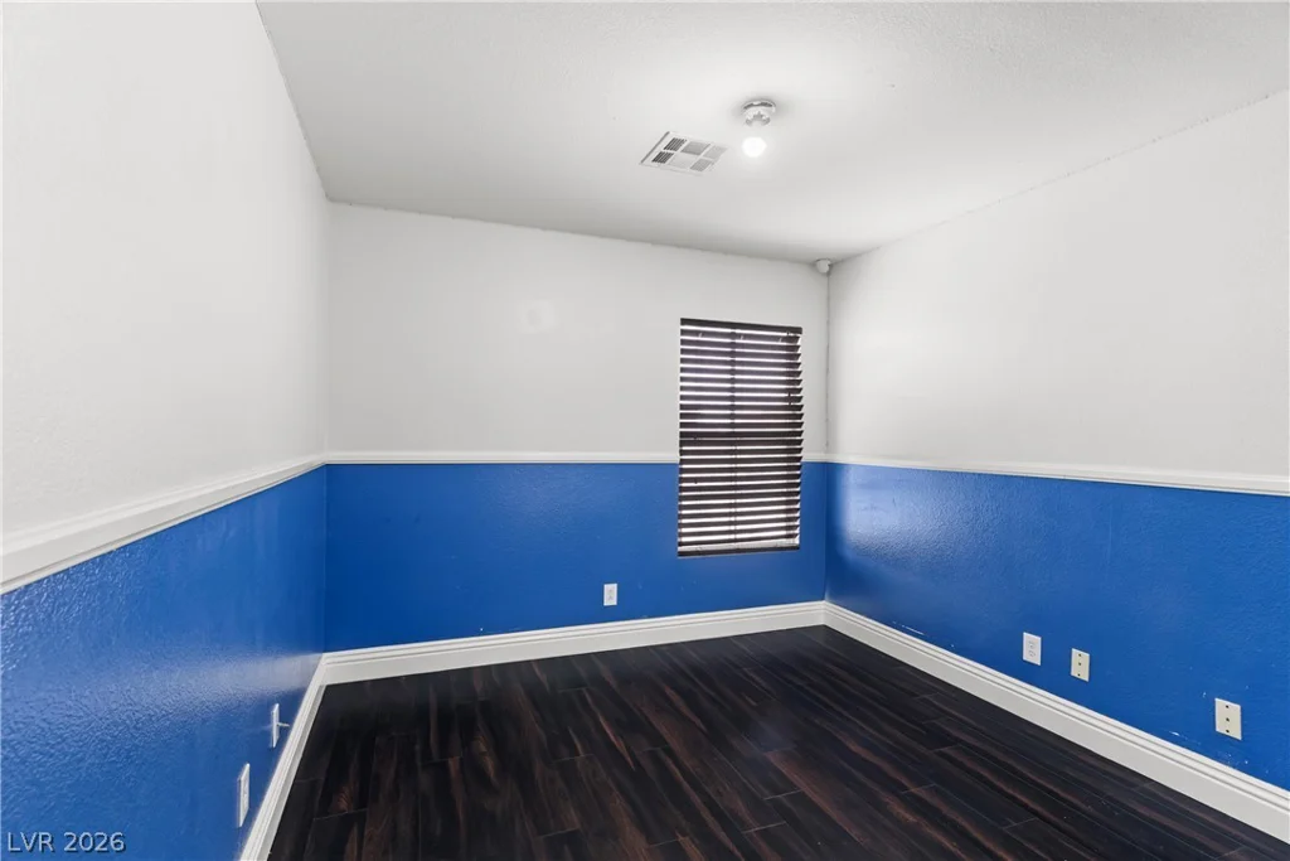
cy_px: 430
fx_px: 609
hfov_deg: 93.3
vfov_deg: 70.5
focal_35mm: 17
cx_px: 645
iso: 500
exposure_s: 1/3
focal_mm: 17
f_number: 8
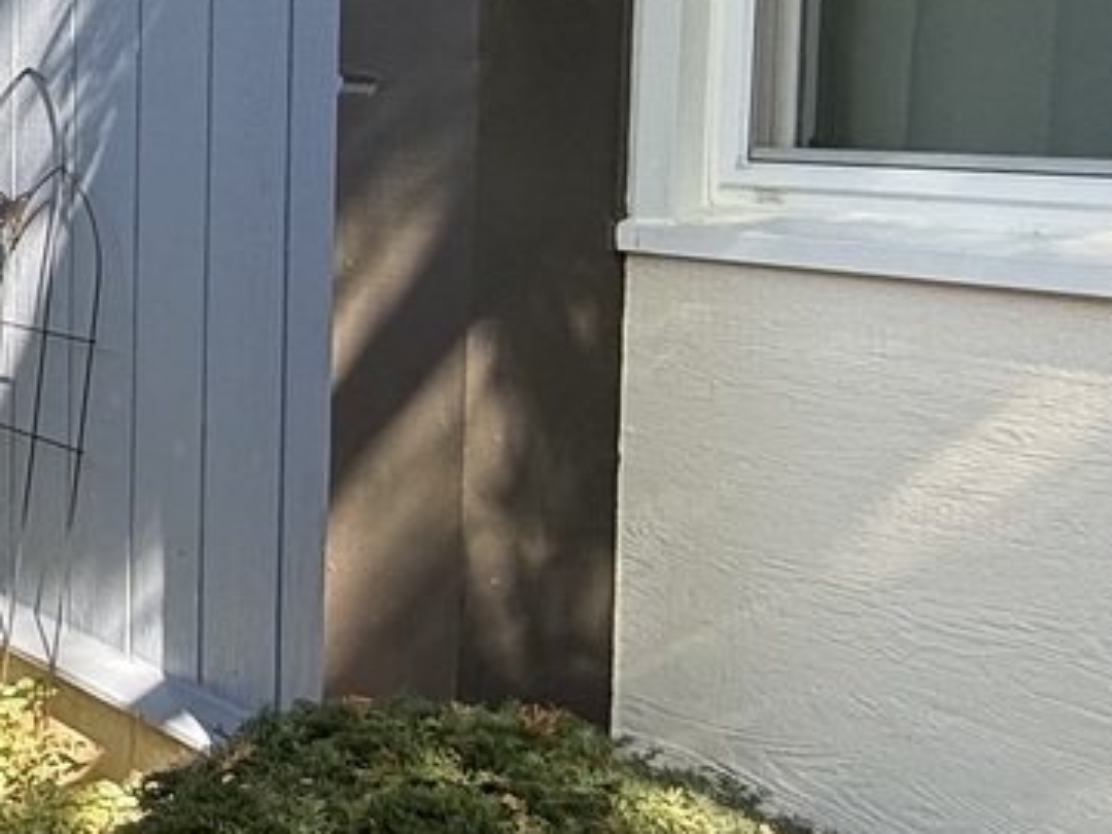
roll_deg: +1.1
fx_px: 1799
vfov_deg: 25.8
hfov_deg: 24.3
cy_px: 213
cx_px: -670
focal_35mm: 56
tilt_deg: -3.5
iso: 64
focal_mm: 2.22
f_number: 2.2
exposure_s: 1/212
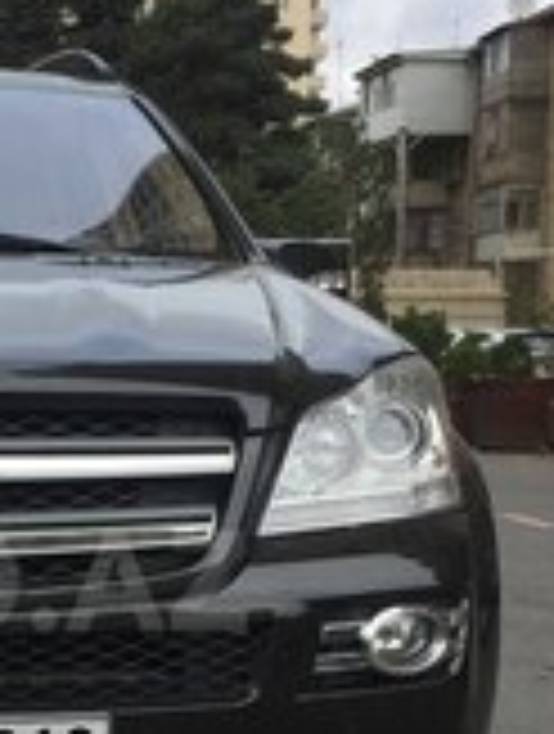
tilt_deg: -5.6
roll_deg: +0.0
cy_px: 581
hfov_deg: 16.2
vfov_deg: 21.9
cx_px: -99
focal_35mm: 88
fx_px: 1871
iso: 32
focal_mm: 4.15
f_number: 2.2
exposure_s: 1/942
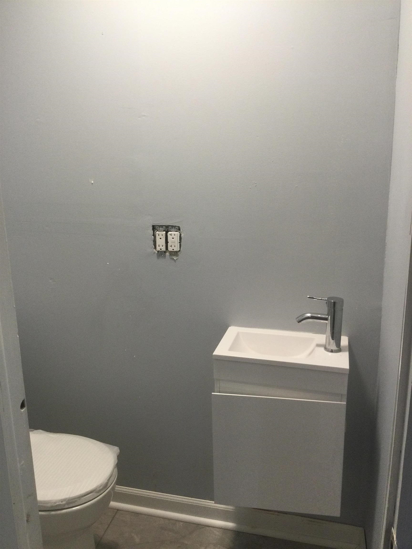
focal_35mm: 31
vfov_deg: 58.4
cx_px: 206
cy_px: 274
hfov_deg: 45.4
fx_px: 492
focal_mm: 3.3
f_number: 2.4
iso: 50
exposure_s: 1/30
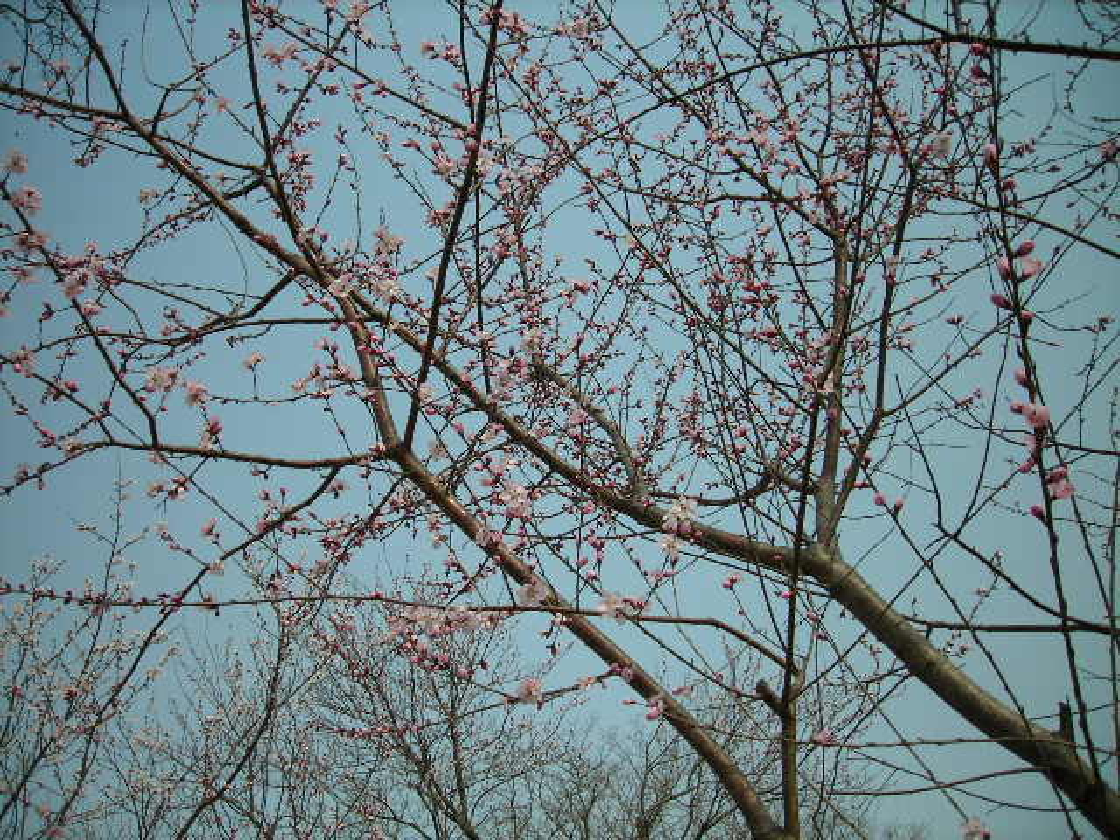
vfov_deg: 37.7
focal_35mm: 38
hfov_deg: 49.0
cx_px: 560
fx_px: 1229
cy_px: 420
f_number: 6.4
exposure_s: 1/205
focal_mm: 6.3
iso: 50
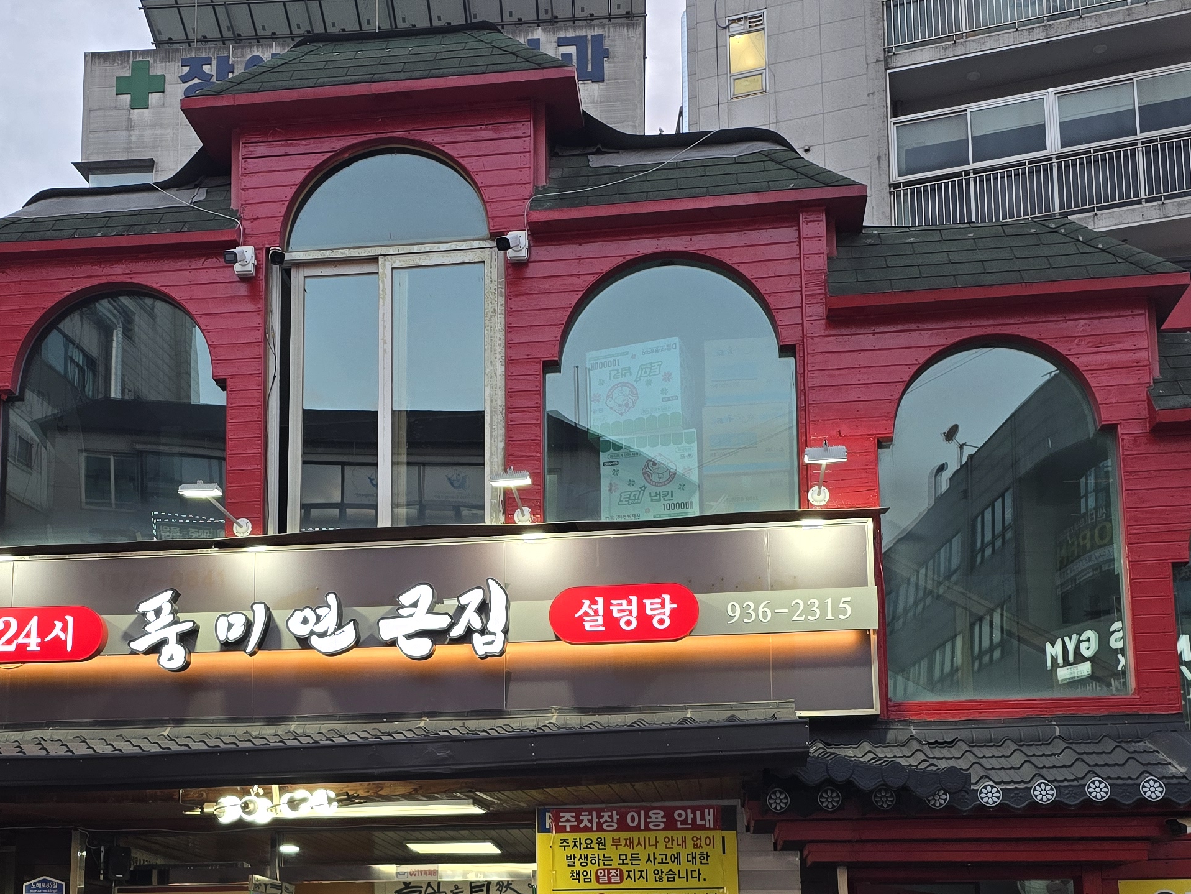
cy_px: 723
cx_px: 456
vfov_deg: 29.5
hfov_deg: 39.4
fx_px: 1652
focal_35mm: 48
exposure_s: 1/120
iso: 50
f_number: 1.7
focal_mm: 6.3
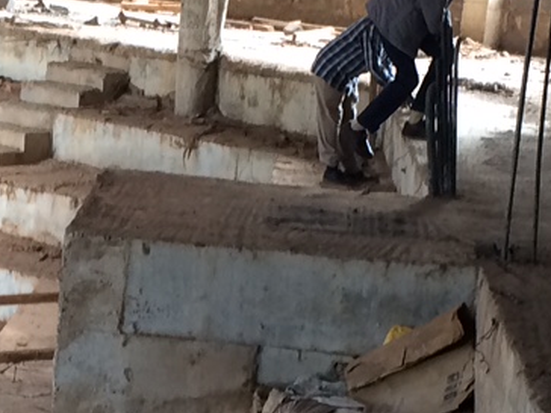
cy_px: 380
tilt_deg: -14.8
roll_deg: -2.5
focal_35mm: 130
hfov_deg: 14.9
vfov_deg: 11.3
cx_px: 14
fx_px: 2069
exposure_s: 1/33
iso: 40
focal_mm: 4.15
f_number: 2.2
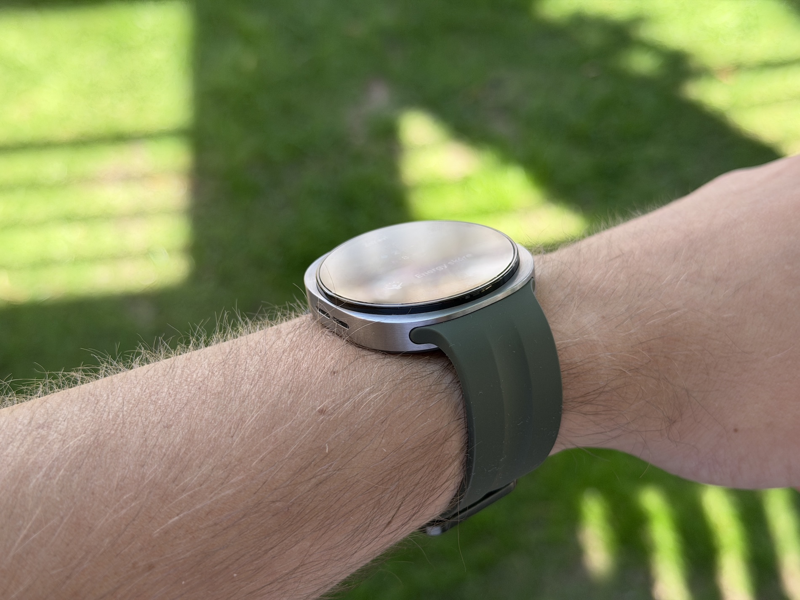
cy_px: 300
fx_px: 1109
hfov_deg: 39.7
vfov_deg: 30.3
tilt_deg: -50.2
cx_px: 400
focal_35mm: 48
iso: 64
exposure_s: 1/377
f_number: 1.78
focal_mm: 6.76
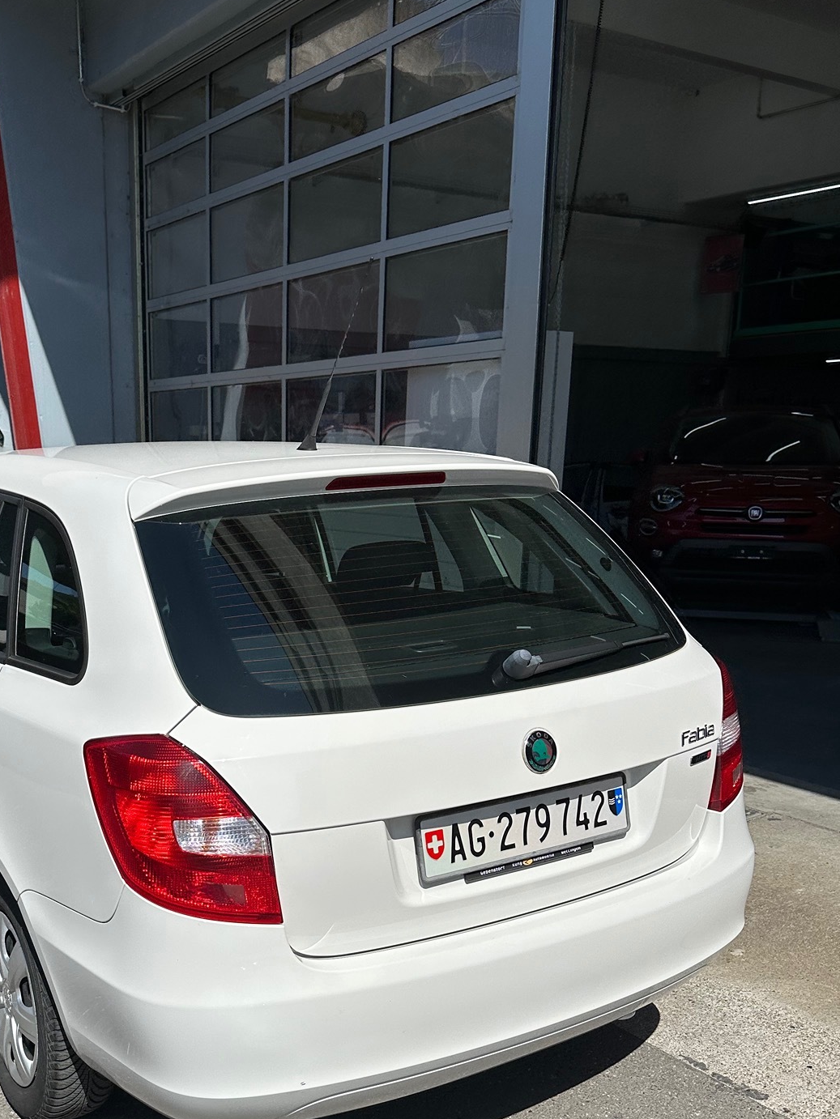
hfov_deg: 40.0
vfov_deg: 51.8
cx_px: 254
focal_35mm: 35
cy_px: 733
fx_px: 1132
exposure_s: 1/8929
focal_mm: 6.86
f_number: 1.78
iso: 80
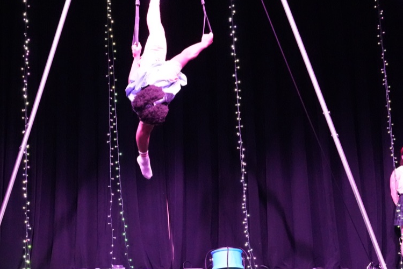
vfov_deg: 21.2
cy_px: 94
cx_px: 136
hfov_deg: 31.2
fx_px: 716
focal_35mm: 64
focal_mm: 30
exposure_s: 1/60
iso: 12800
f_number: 4
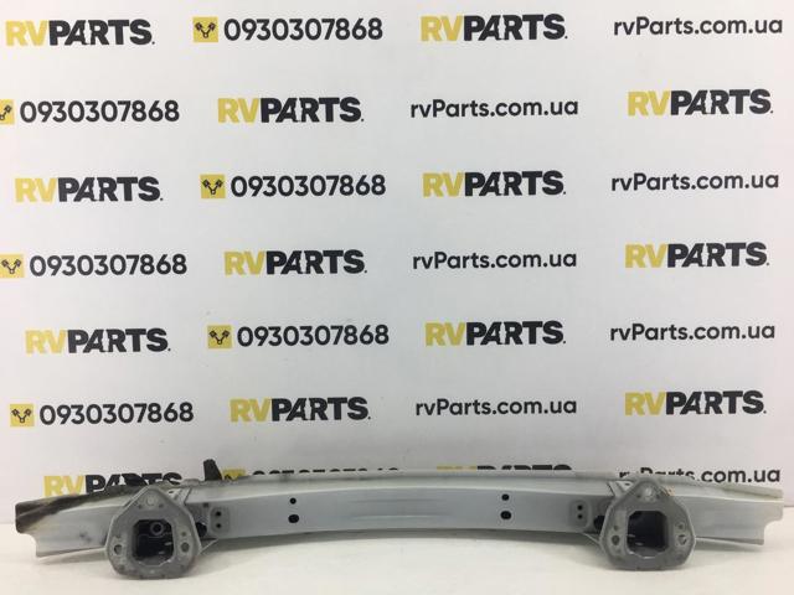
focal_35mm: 29
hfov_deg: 61.7
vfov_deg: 48.2
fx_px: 665
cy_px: 298
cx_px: 397
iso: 40
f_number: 2.2
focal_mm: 4.15
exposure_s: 1/100
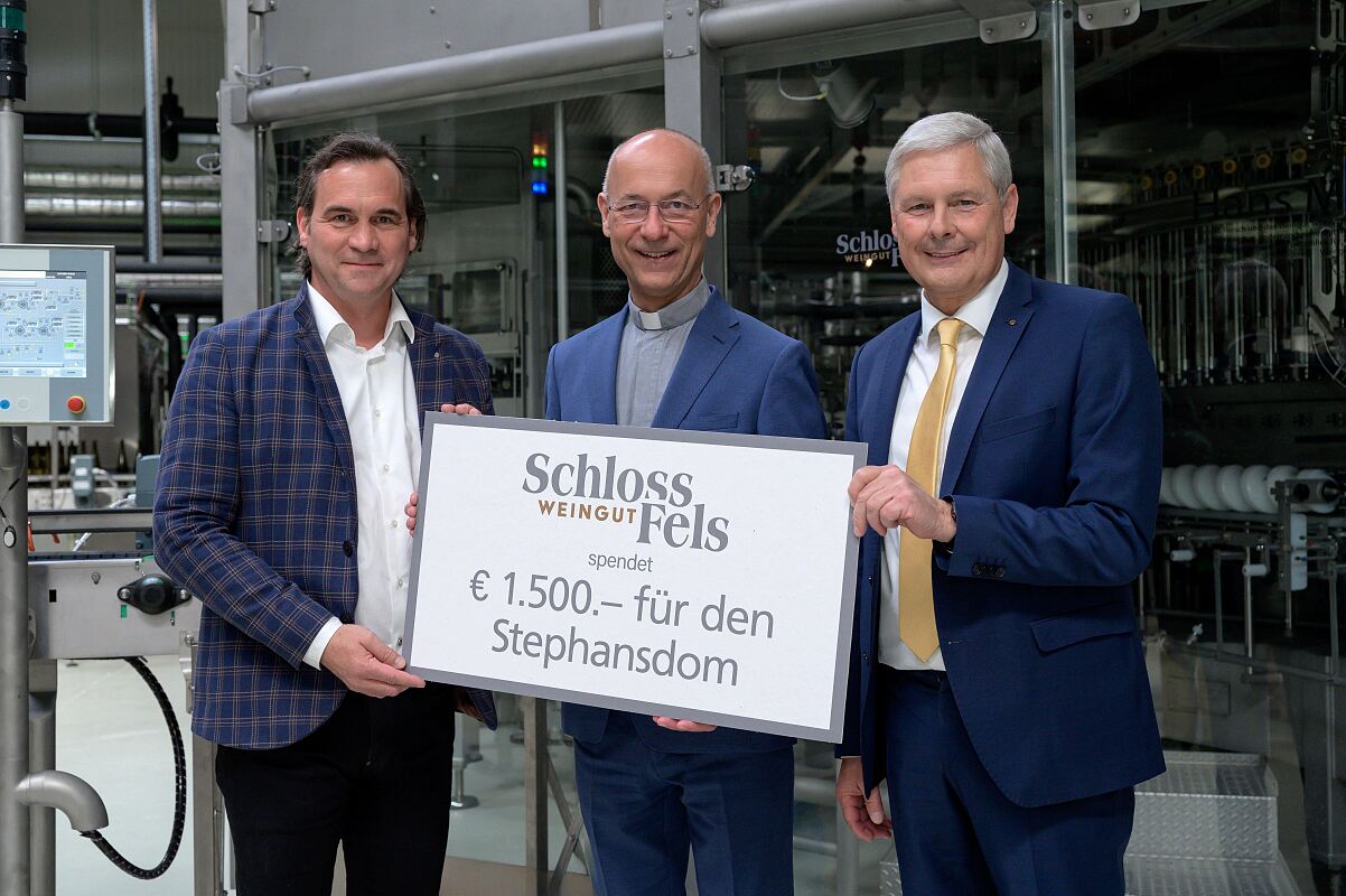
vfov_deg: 35.9
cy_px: 448
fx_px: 1383
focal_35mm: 37
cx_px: 673
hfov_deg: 51.9
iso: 800
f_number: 5
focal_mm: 37
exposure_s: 1/200
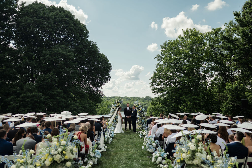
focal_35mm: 37
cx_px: 124
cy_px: 85
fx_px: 259
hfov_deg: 51.9
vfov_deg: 35.9
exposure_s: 1/8000
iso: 80
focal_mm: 35
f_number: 2.2
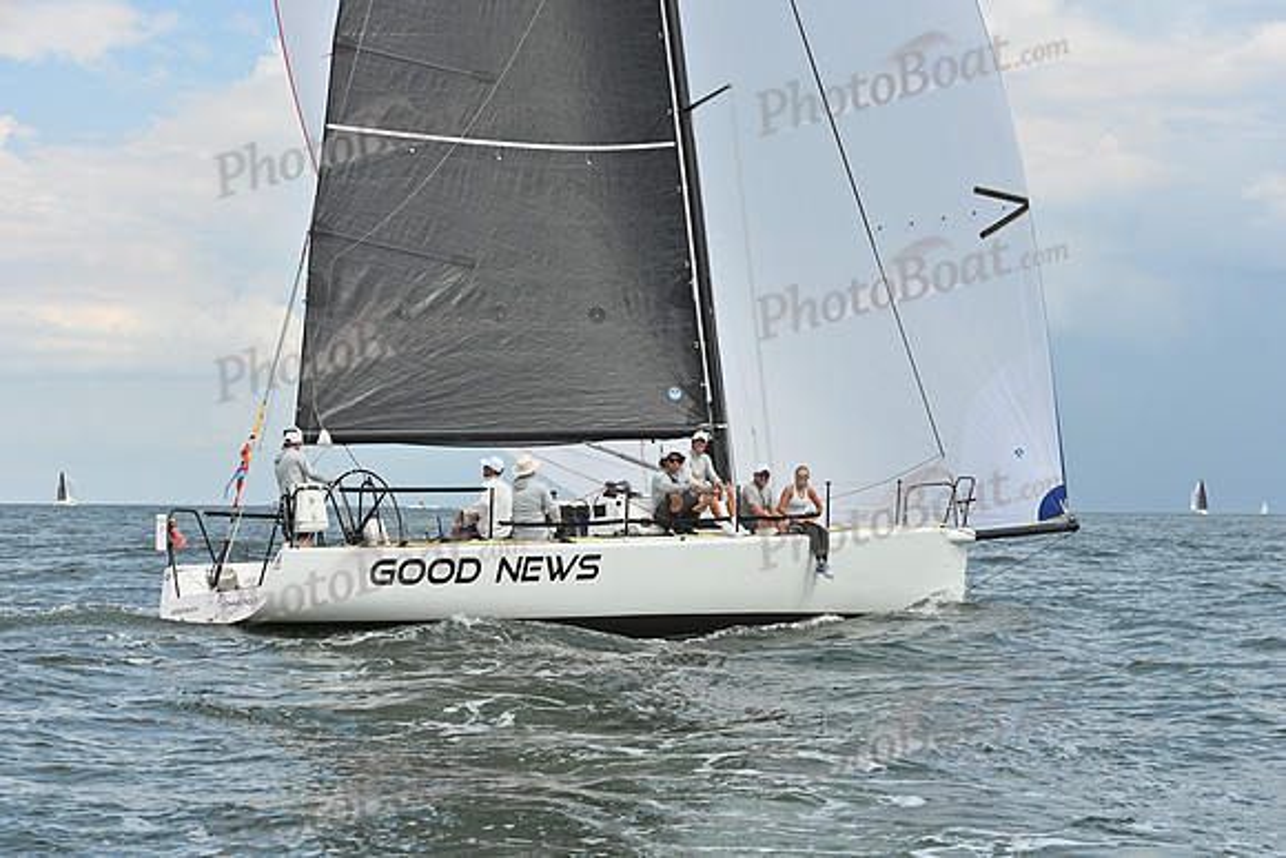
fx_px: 2680
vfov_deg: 18.2
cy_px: 429
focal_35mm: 75
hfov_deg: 27.0
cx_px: 643
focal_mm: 75
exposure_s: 1/1600
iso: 320
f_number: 6.3
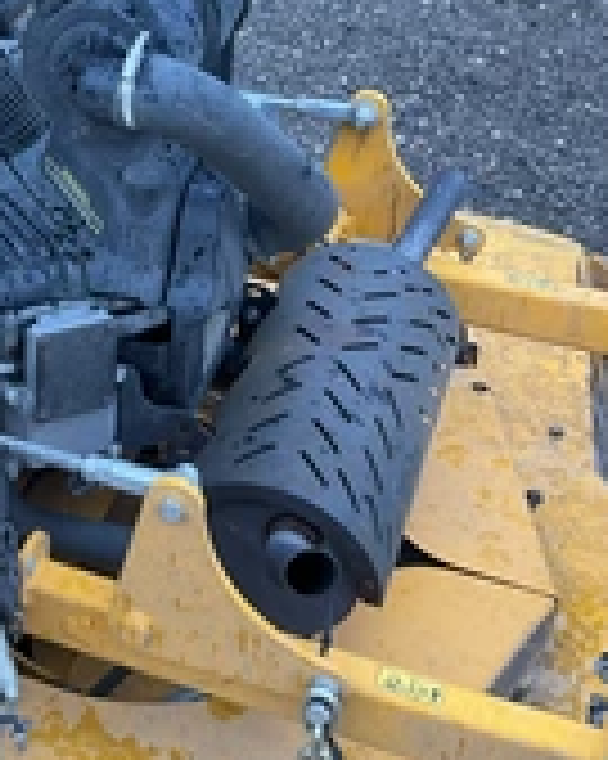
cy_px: 225
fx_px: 1508
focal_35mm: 67
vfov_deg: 28.1
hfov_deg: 21.7
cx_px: -45
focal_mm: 3
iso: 64
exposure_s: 1/106
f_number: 1.8
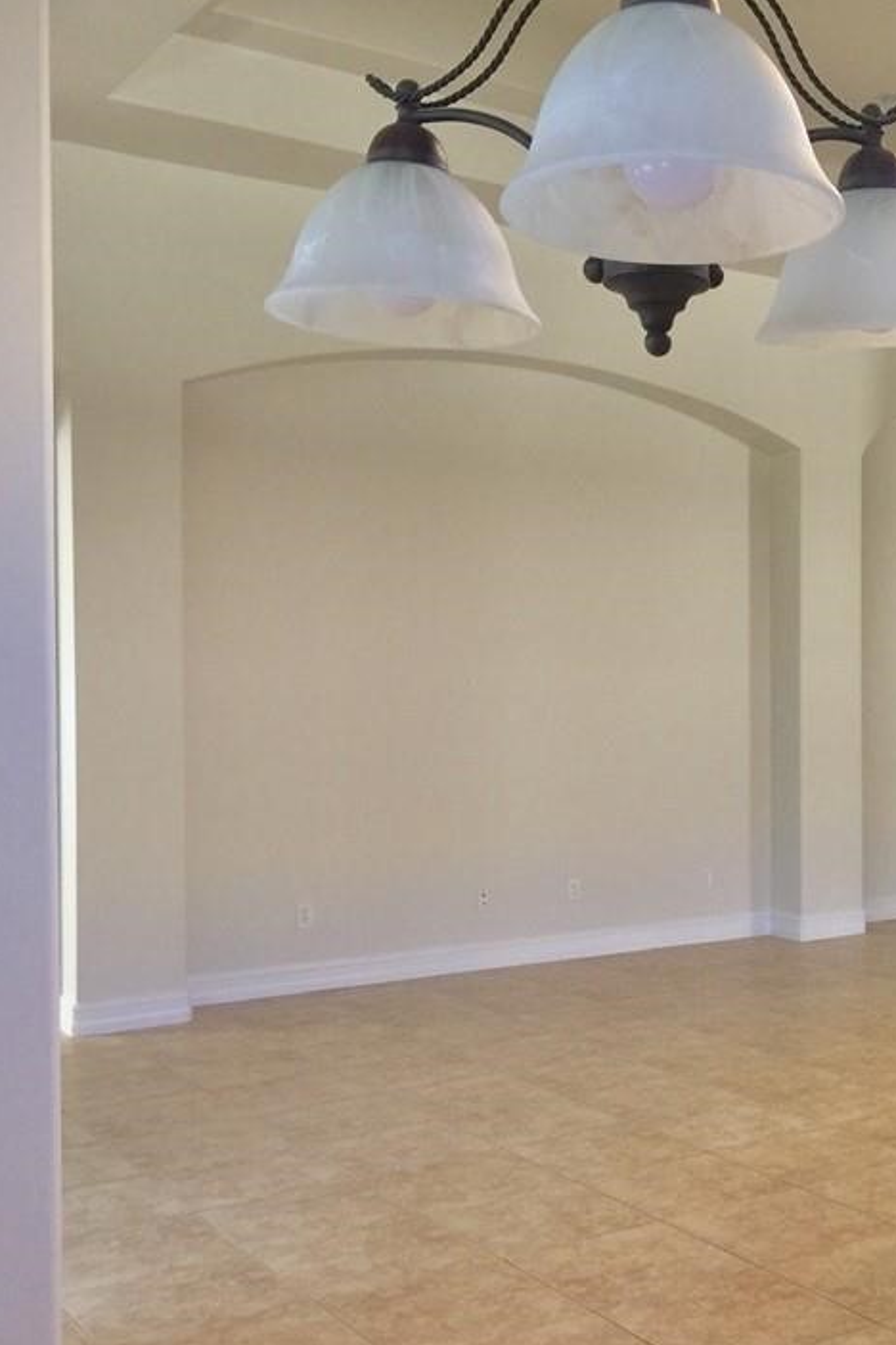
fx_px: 1643
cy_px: 720
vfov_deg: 44.5
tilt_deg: -1.0
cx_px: 877
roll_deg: -1.6
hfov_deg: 28.8
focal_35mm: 44
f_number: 2.2
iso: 50
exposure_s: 1/15
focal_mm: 4.15
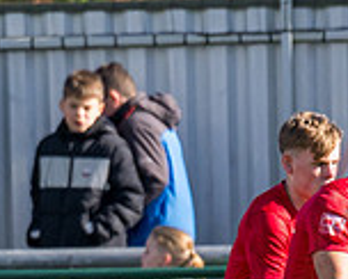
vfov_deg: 0.8
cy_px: 396
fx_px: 19924
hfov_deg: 1.0
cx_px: 564
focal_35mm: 1932
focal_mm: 200
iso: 100
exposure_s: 1/2000
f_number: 4
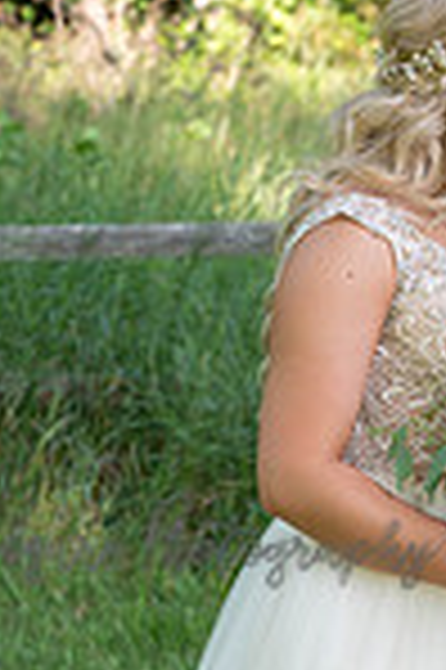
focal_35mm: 211
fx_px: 3930
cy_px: 719
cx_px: 273
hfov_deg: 6.5
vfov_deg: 9.7
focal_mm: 70
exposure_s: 1/250
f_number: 5.6
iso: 160
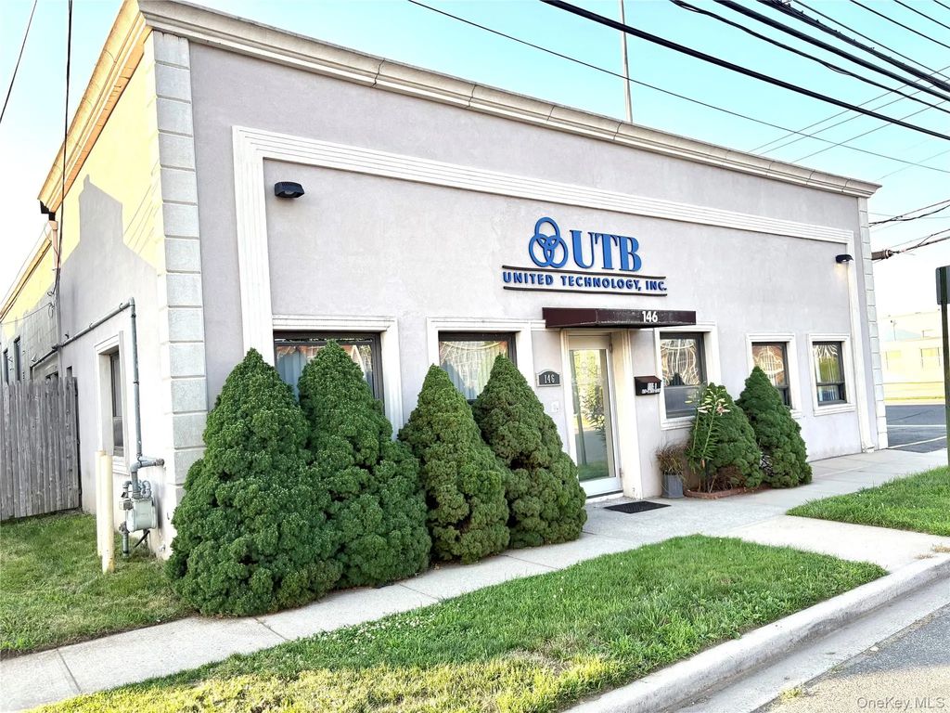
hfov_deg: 67.3
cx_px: 475
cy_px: 356
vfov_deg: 53.1
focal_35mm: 26
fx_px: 714
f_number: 1.6
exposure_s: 1/612
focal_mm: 5.96
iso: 50
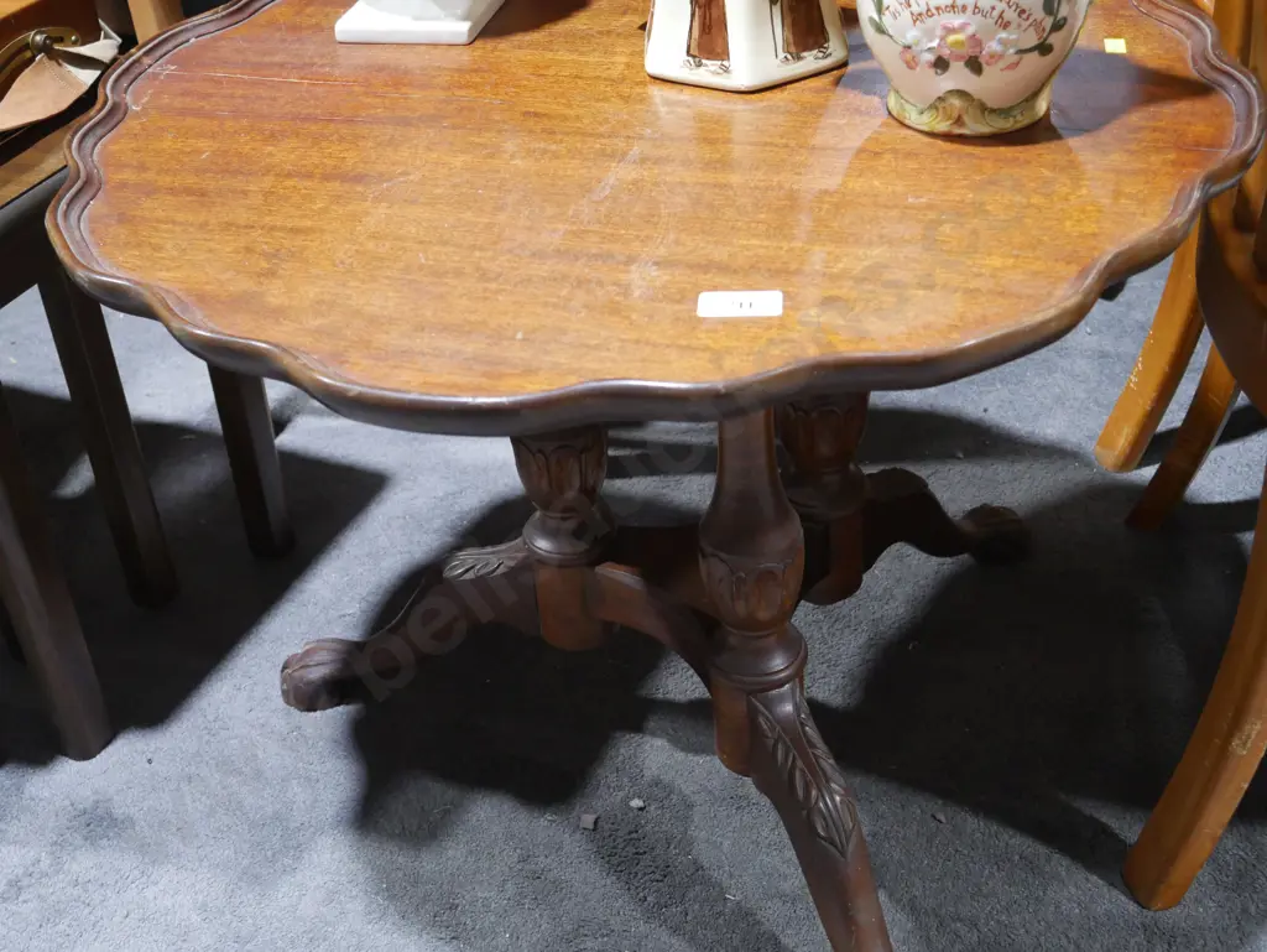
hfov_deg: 39.6
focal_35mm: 48
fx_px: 1758
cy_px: 476
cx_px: 634
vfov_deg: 30.3
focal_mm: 24
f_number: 5.2
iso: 1600
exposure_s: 1/60
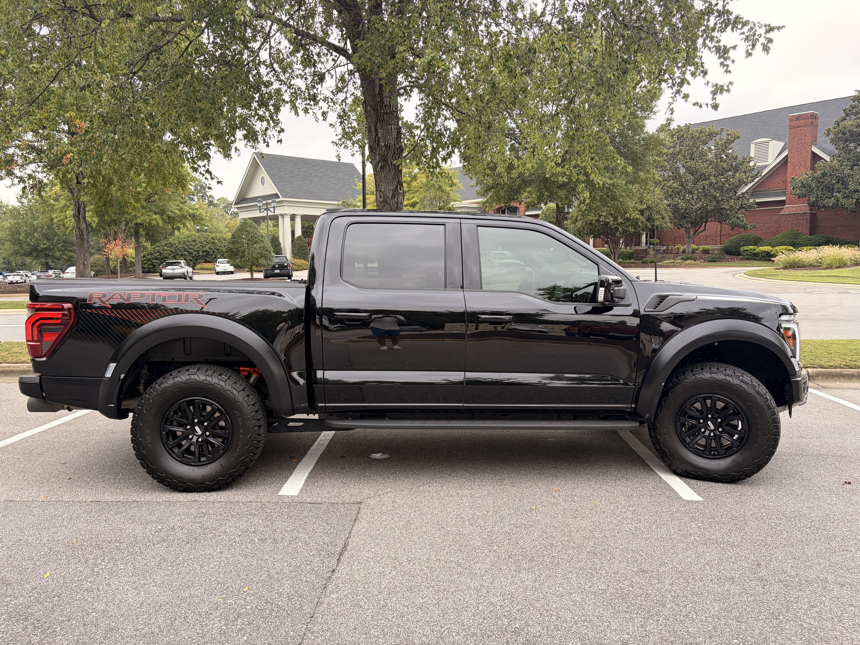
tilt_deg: -4.8
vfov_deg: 53.1
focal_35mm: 26
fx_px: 646
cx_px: 430
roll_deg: -0.6
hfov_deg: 67.3
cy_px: 322
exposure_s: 1/200
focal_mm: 5.96
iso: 64
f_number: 1.6
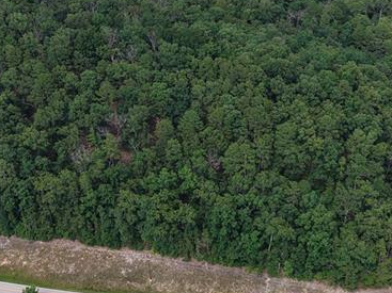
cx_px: 211
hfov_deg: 29.0
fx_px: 758
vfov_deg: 21.9
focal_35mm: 67
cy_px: 139
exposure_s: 1/800
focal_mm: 8.67
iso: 100
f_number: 1.8
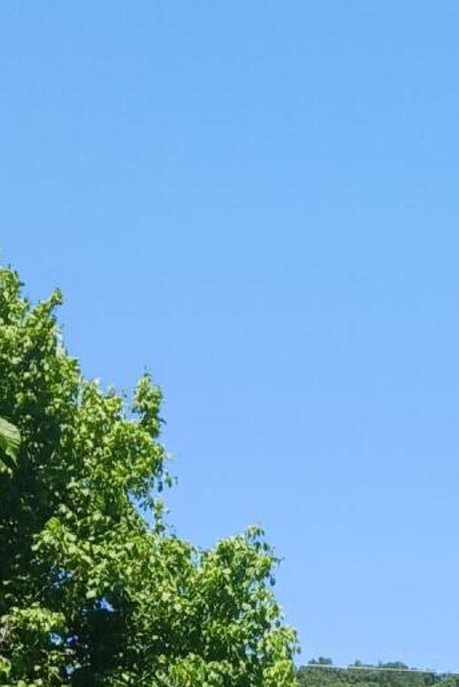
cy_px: 1133
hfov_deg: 12.4
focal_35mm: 109
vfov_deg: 16.5
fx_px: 2082
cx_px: 507
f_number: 1.8
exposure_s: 1/191
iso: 20
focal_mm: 4
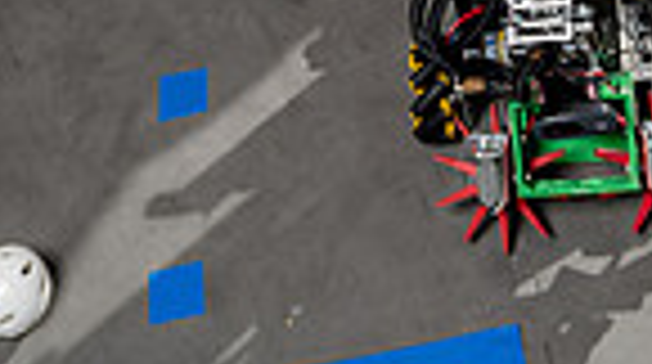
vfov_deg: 10.1
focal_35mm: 101
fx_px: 1743
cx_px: 418
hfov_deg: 21.1
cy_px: -562
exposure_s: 1/250
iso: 100
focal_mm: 31
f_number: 4.5
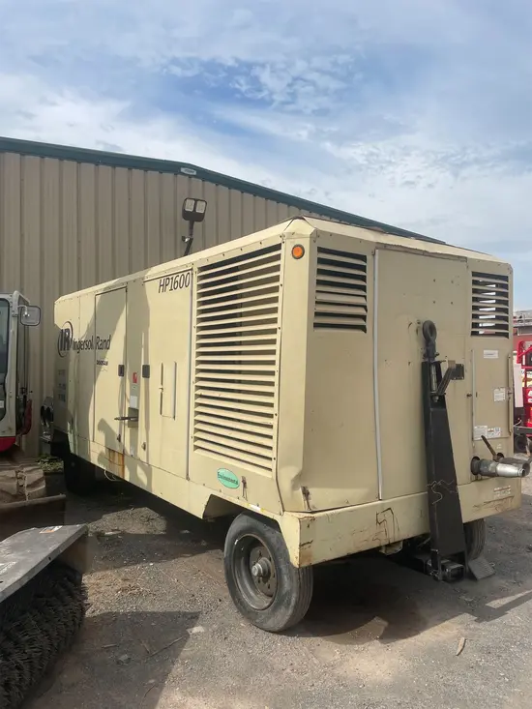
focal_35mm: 26
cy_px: 354
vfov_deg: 67.3
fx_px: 533
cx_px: 266
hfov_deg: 53.1
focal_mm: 4.2
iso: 32
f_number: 1.6
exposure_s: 1/4464
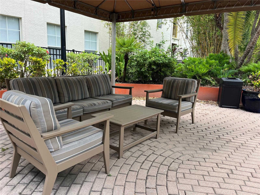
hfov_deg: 67.3
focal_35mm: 26
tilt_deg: -9.4
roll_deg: -2.1
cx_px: 130
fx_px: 195
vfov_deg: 53.1
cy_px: 98
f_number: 1.6
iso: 50
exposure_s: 1/394
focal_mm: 5.1
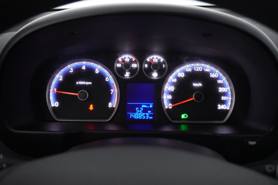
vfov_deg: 36.9
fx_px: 278
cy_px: 92
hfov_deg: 53.1
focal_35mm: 36
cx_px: 139
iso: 6400
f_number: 4.5
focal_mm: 24
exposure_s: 1/100
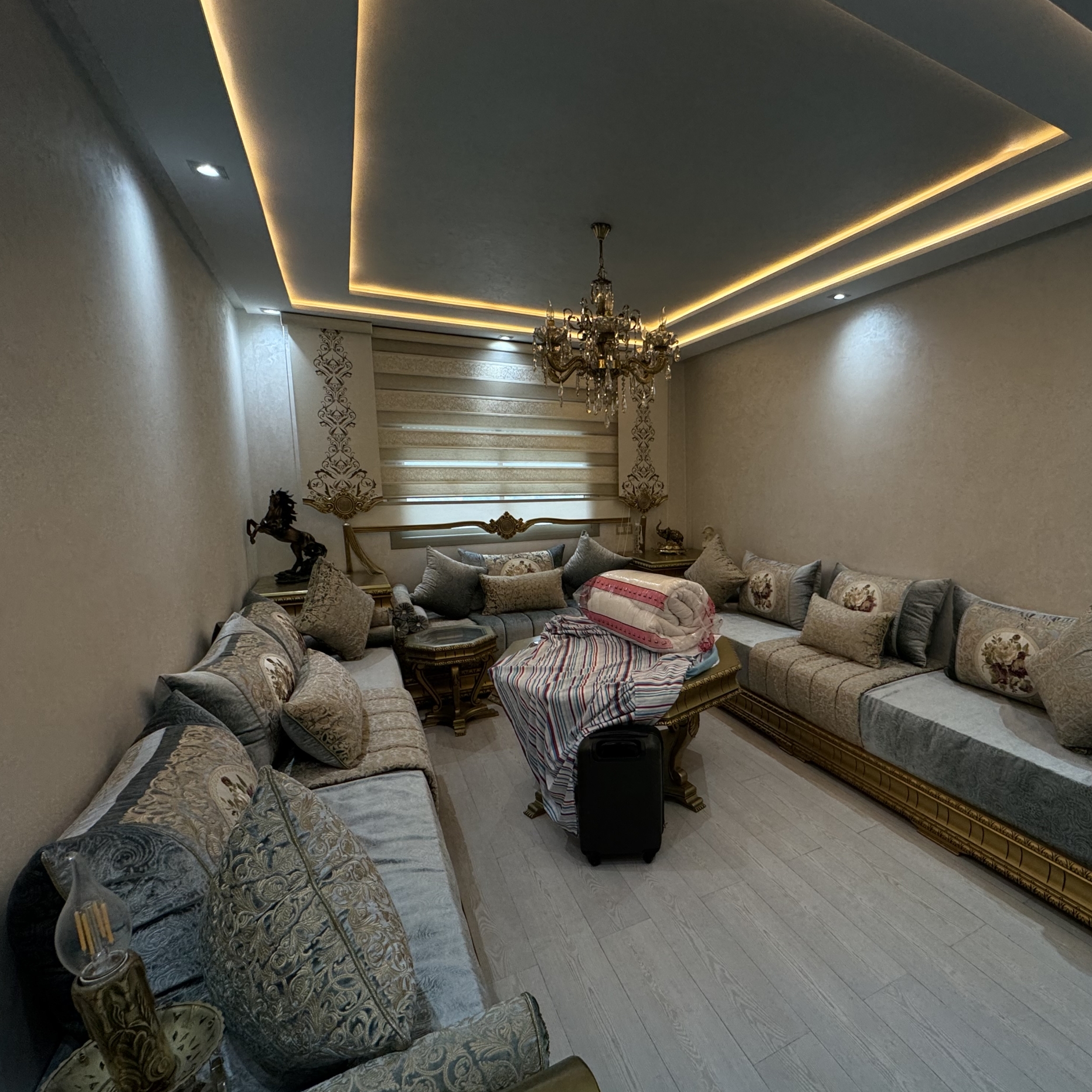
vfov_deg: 84.0
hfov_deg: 82.1
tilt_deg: -6.4
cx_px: 693
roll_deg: +0.3
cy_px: 549
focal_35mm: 17
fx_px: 607
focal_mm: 2.22
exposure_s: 1/100
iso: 80
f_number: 2.2
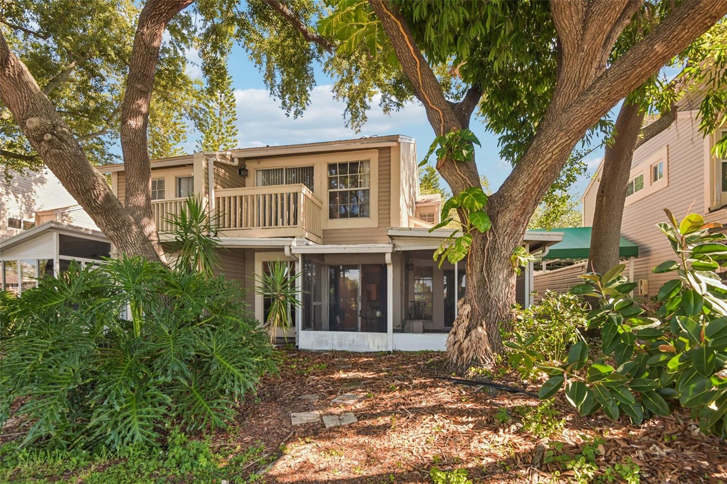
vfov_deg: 73.7
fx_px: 323
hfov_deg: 96.7
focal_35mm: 16
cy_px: 242
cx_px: 364
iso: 400
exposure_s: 1/125
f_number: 8
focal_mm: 16
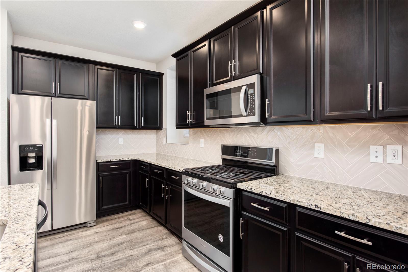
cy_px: 136
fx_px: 215
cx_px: 204
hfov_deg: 86.9
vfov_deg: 64.6
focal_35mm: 19
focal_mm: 19
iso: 400
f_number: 8
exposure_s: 1/4
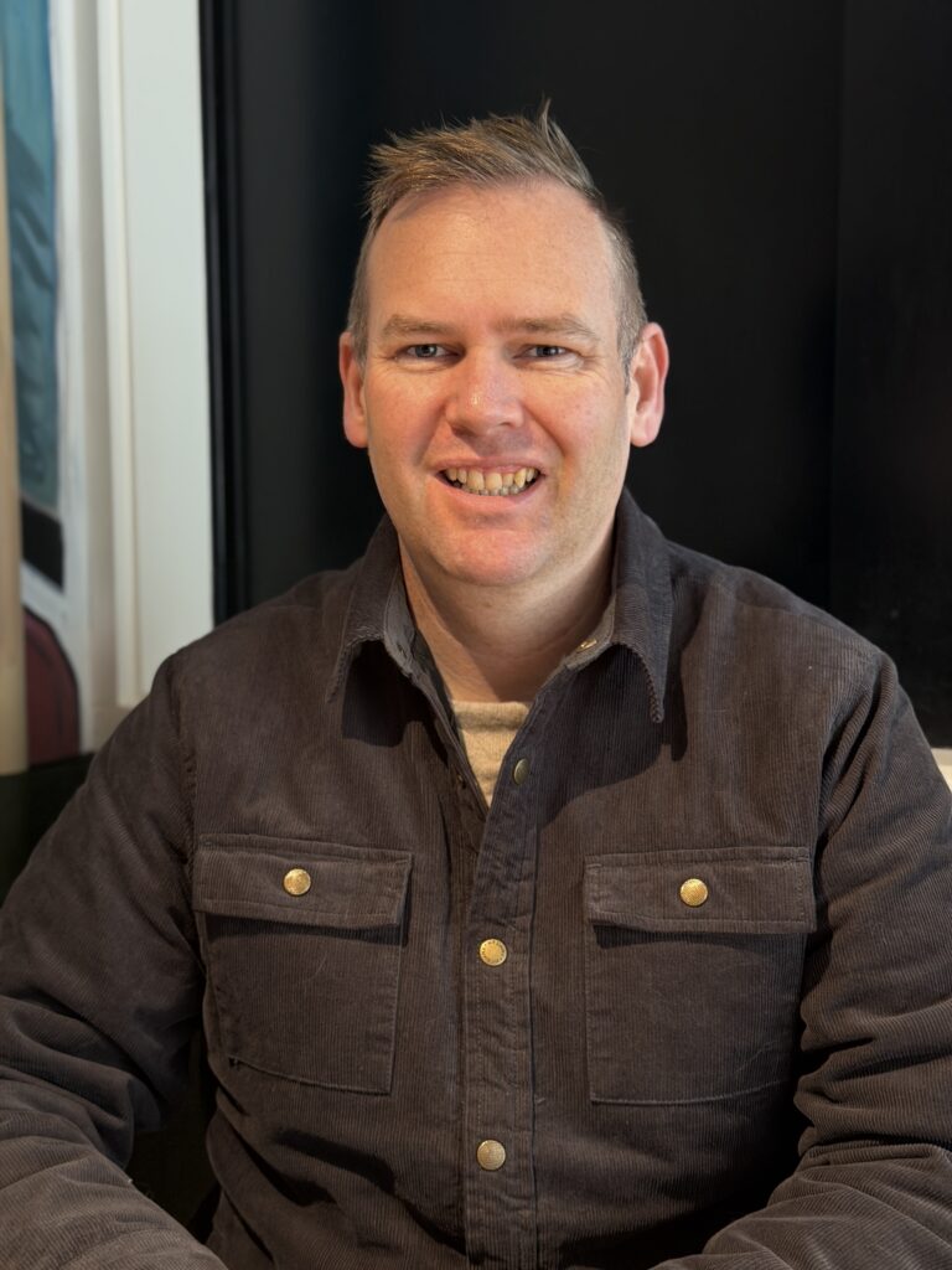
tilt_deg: -5.1
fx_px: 1760
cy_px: 635
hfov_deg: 30.3
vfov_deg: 39.7
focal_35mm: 48
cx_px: 476
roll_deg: -0.3
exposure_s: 1/50
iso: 100
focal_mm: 6.76
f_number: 1.78
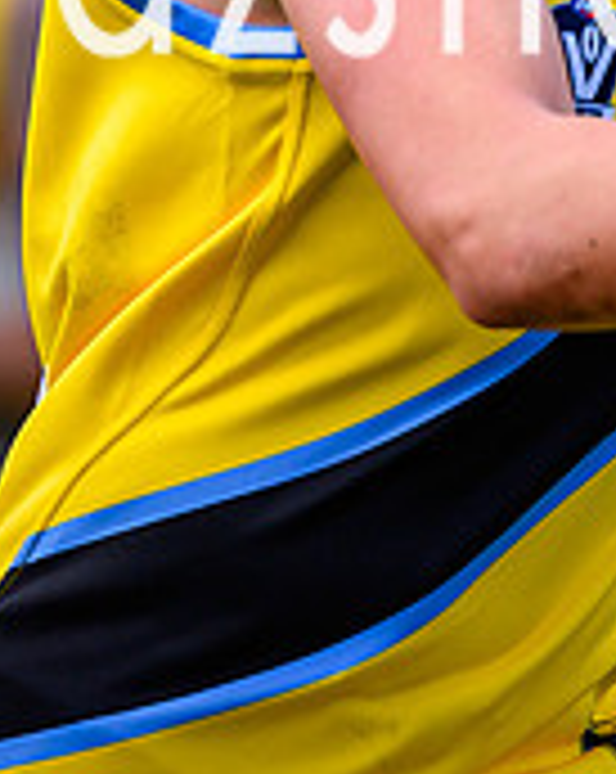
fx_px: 39416
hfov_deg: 0.9
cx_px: 660
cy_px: -59
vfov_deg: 1.1
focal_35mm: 1725
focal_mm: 500
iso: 220
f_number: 4
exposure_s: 1/1600
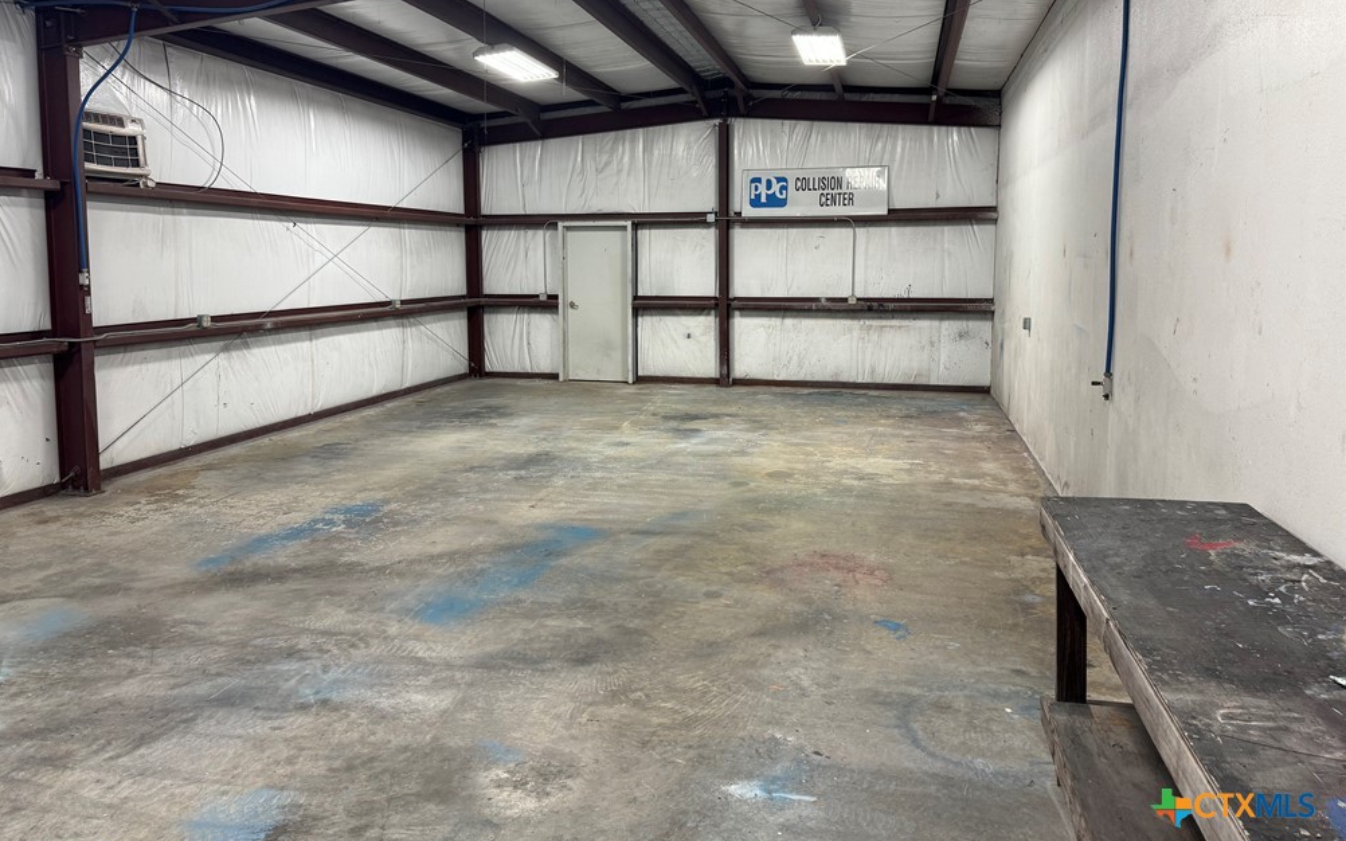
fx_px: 954
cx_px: 660
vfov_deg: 47.3
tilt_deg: -5.3
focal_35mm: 26
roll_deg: -0.1
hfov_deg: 70.4
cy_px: 339
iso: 125
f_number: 1.78
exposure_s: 1/60
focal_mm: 6.86
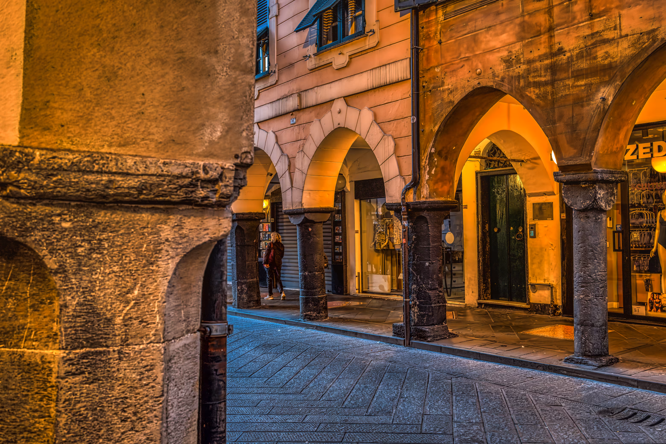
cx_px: 333
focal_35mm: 35
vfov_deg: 37.9
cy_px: 222
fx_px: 647
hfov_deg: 54.4
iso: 1000
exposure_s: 1/100
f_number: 4.5
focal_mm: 23
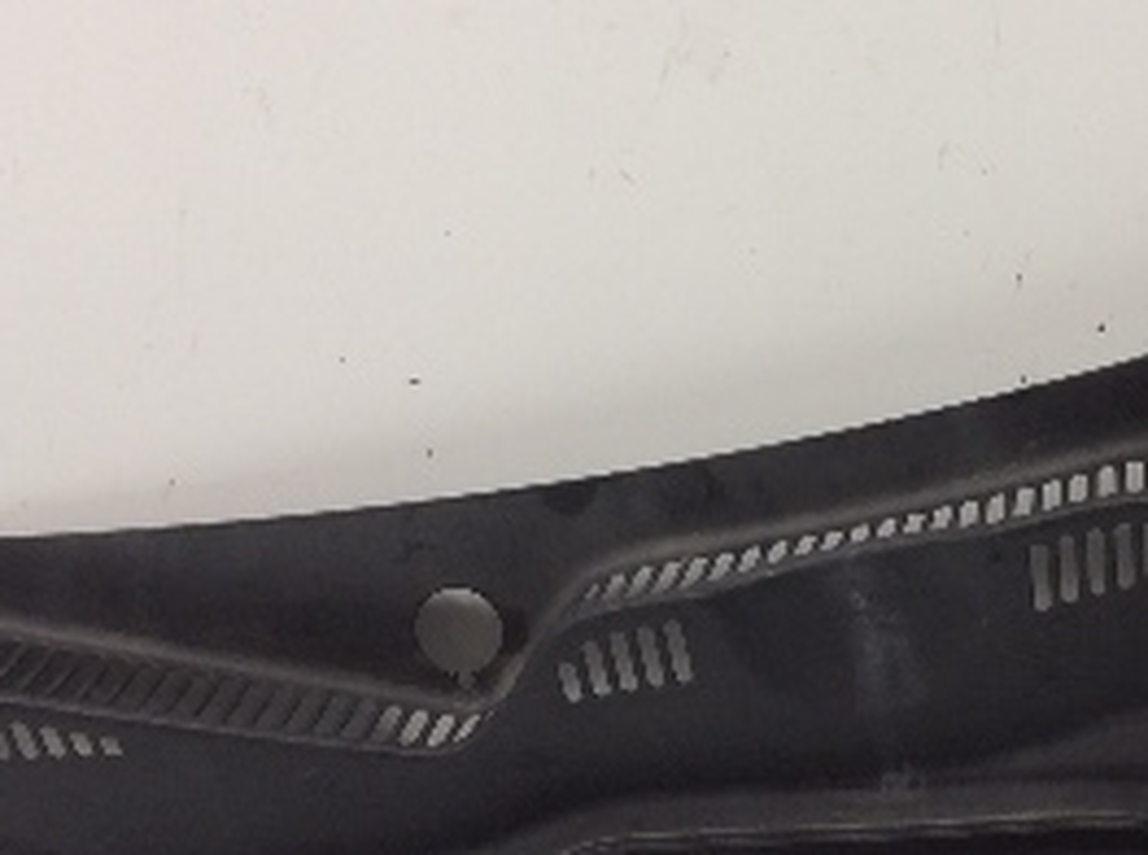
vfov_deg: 18.7
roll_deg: -2.5
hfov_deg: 24.7
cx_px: 899
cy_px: 624
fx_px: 2581
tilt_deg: -20.9
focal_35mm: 78
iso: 32
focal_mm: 3.3
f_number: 2.4
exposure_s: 1/40
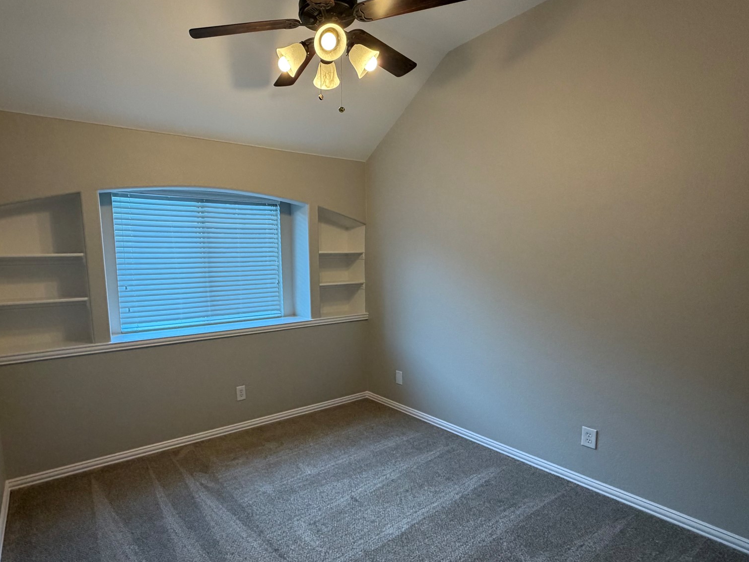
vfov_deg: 68.5
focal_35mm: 19
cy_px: 307
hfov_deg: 83.8
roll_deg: +2.0
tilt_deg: -5.6
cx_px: 306
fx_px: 411
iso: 250
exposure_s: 1/120
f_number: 2.2
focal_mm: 2.22
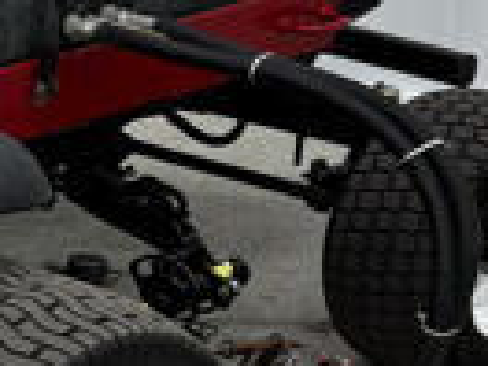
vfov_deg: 10.1
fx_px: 2058
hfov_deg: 12.7
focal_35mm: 146
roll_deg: +0.9
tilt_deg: -23.0
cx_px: -296
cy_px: 311
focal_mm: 6.76
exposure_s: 1/120
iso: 80
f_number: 1.78
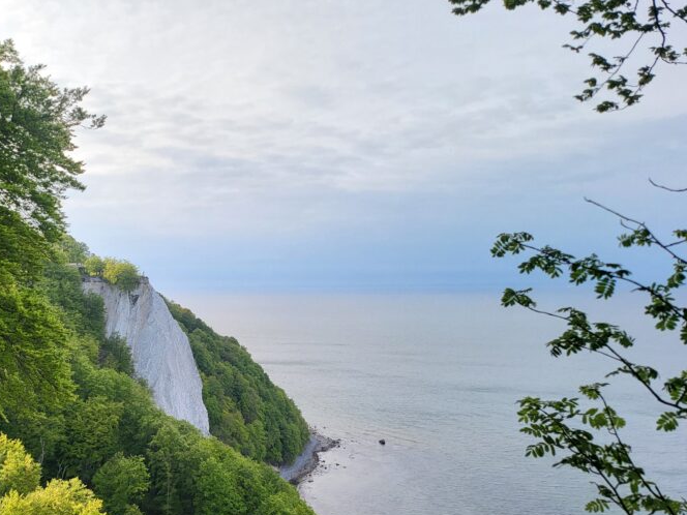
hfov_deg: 48.9
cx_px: 207
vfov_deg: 38.0
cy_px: 362
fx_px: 734
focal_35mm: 37
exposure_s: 1/1632
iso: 40
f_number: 1.8
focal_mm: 5
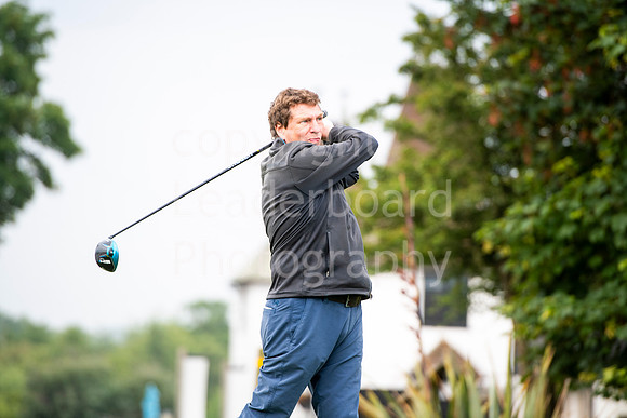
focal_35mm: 200
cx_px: 314
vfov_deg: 6.9
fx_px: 3484
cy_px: 209
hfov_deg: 10.3
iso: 400
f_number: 4
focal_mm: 200
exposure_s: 1/1000
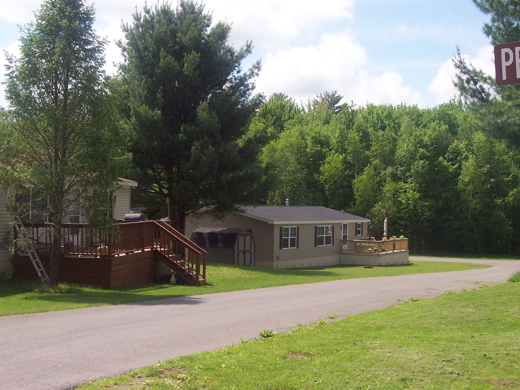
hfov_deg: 33.8
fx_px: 856
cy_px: 195
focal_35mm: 57
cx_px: 260
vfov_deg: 25.7
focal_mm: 8.6
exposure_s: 1/350
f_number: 6.7
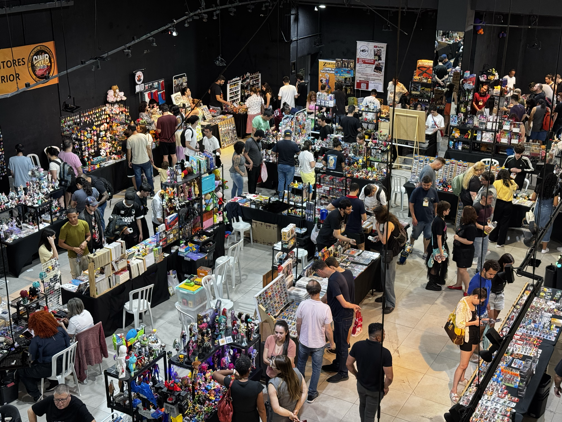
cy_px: 211
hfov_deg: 39.7
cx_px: 281
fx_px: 779
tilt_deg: -21.1
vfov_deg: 30.3
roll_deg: -0.4
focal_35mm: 48
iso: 160
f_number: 1.78
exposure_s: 1/60
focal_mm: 6.76
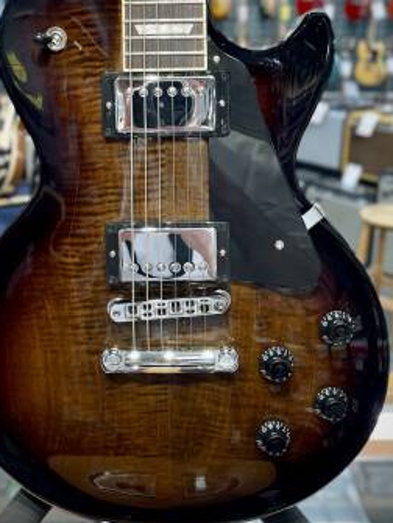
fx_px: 468
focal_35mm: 31
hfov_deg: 45.4
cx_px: 165
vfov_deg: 58.1
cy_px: 225
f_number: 1.6
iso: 80
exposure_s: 1/60
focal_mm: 4.2
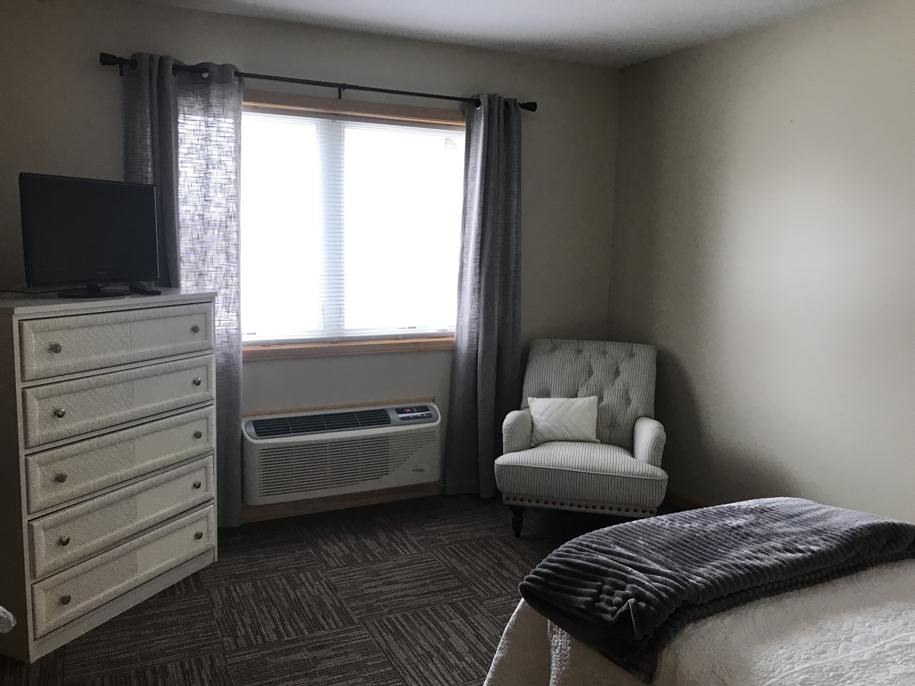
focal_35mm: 28
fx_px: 740
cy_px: 343
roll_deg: -0.8
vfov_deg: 49.7
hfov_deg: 63.4
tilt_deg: -7.7
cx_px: 458
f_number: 1.8
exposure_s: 1/30
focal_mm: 3.99
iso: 32
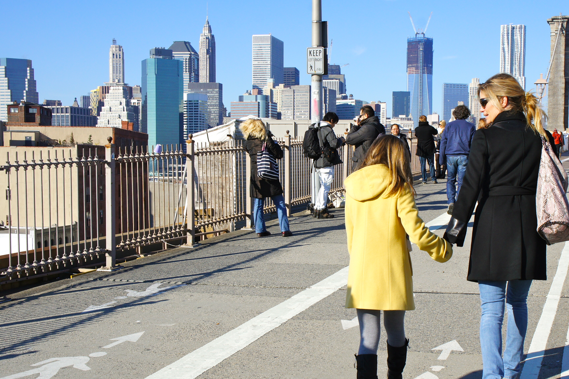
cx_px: 346
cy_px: 224
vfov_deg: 25.9
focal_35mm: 52
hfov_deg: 38.0
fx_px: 821
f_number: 13
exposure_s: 1/250
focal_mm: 26
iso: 200
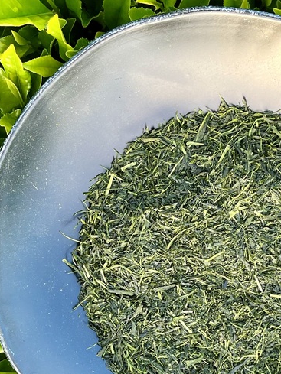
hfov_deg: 21.3
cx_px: 228
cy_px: 300
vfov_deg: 28.0
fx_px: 736
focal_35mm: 68
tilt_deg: -82.0
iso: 64
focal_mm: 5.1
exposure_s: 1/122
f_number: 1.6
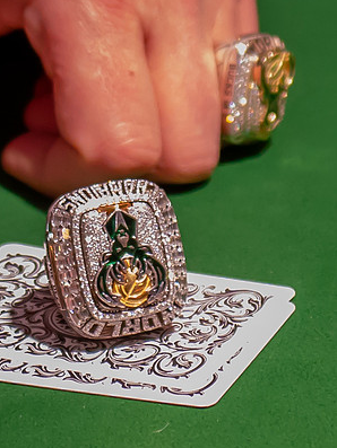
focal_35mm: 496
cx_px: 96
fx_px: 6435
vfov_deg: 4.0
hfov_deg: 3.0
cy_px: -46
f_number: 2.8
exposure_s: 1/250
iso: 3200
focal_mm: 70
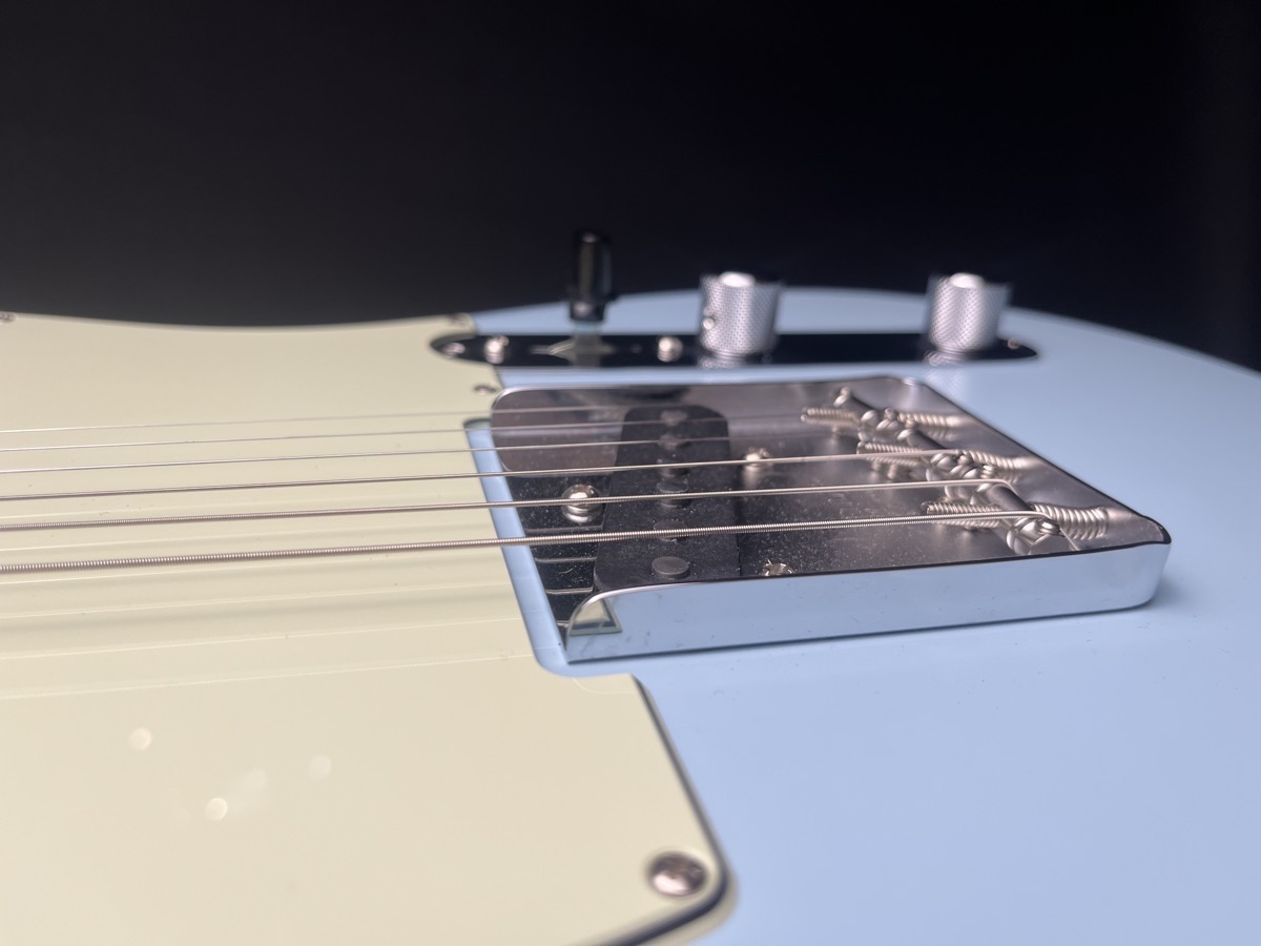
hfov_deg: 67.3
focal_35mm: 26
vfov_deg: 53.1
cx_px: 630
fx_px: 947
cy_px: 473
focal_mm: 5.1
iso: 32
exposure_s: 1/149
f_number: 1.6
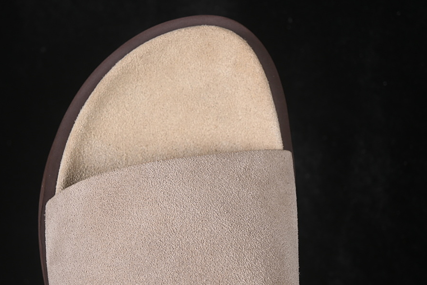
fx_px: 1079
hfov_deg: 22.4
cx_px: 180
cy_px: 167
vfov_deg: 15.0
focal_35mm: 91
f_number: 7.1
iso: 160
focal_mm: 50
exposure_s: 1/80
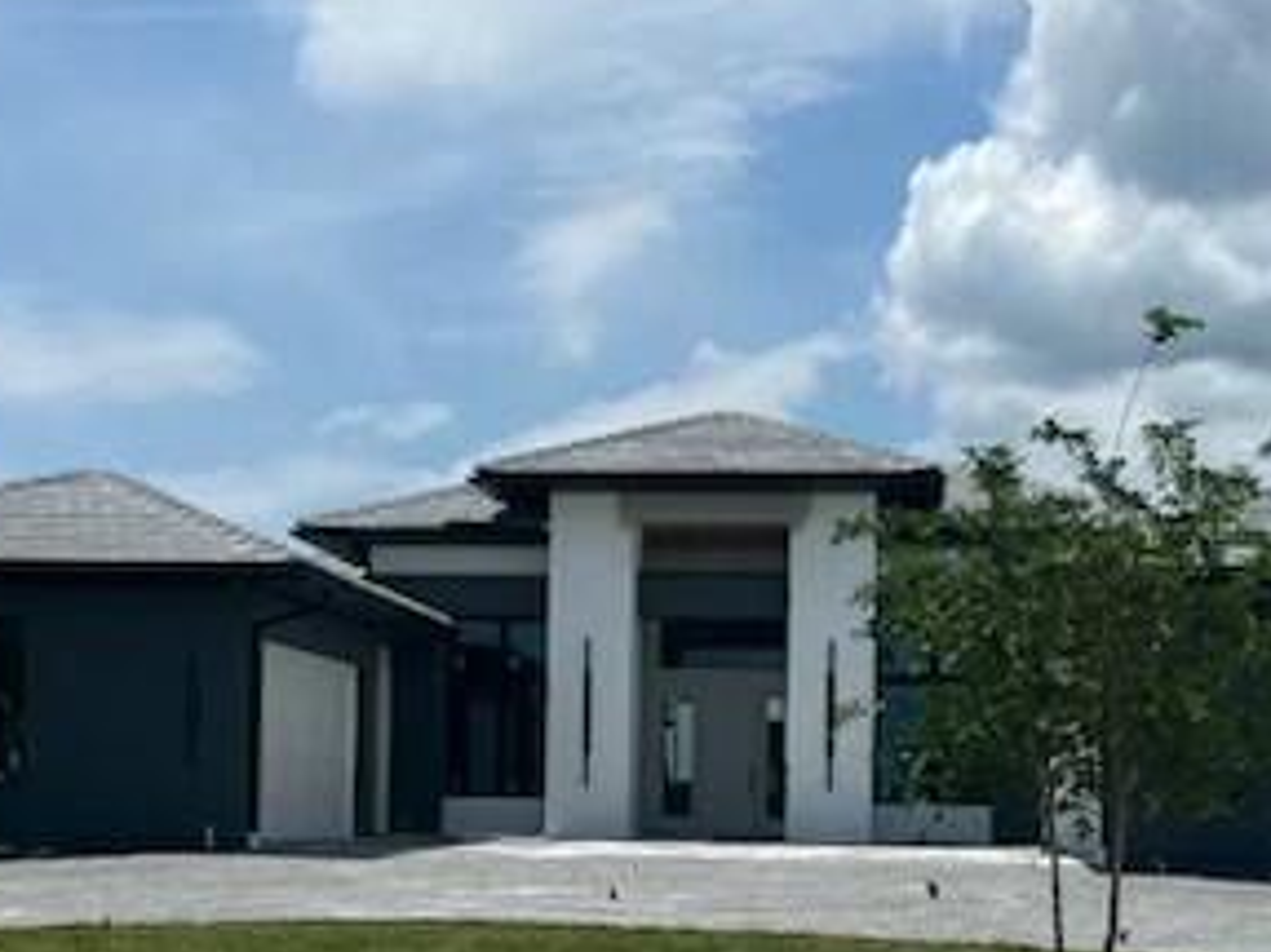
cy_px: 793
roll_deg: +0.6
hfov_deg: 33.2
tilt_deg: +2.1
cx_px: 713
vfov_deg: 24.7
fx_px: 2129
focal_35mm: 58
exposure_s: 1/7353
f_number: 1.6
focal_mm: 5.1
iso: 50
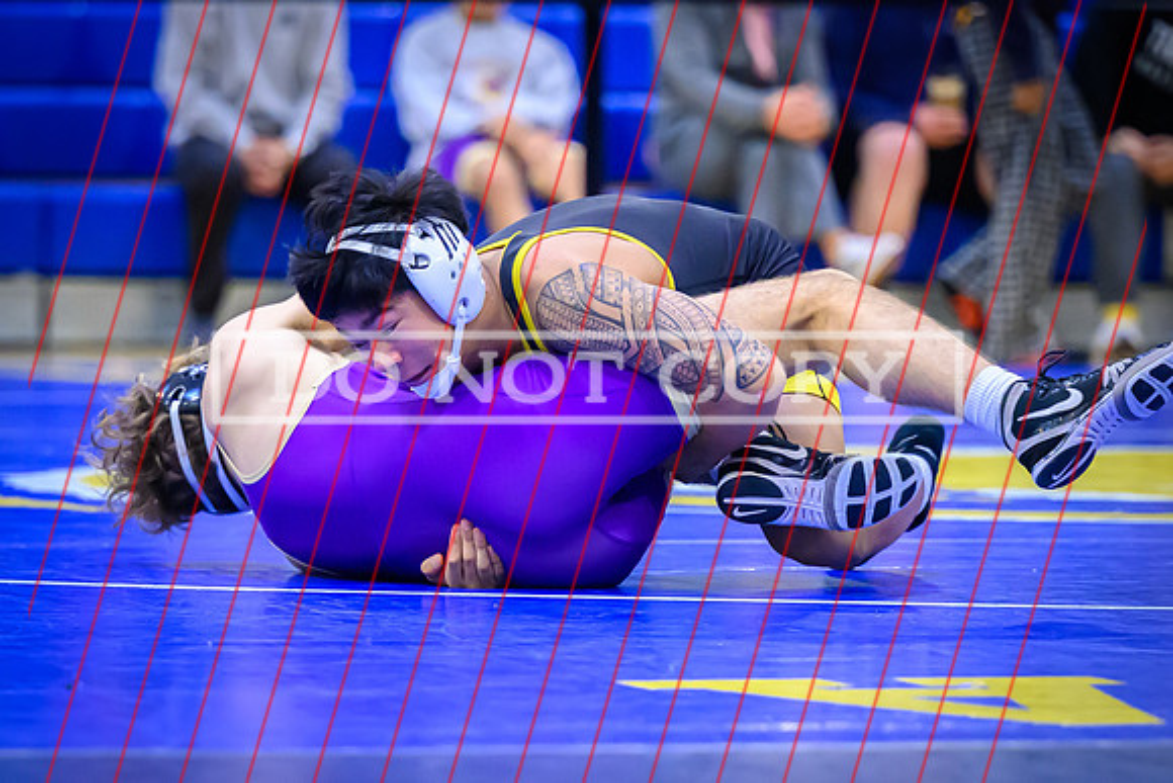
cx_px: 491
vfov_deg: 4.8
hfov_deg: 7.2
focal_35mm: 284
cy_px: 606
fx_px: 9265
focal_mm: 150
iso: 6400
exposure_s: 1/640
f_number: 2.8
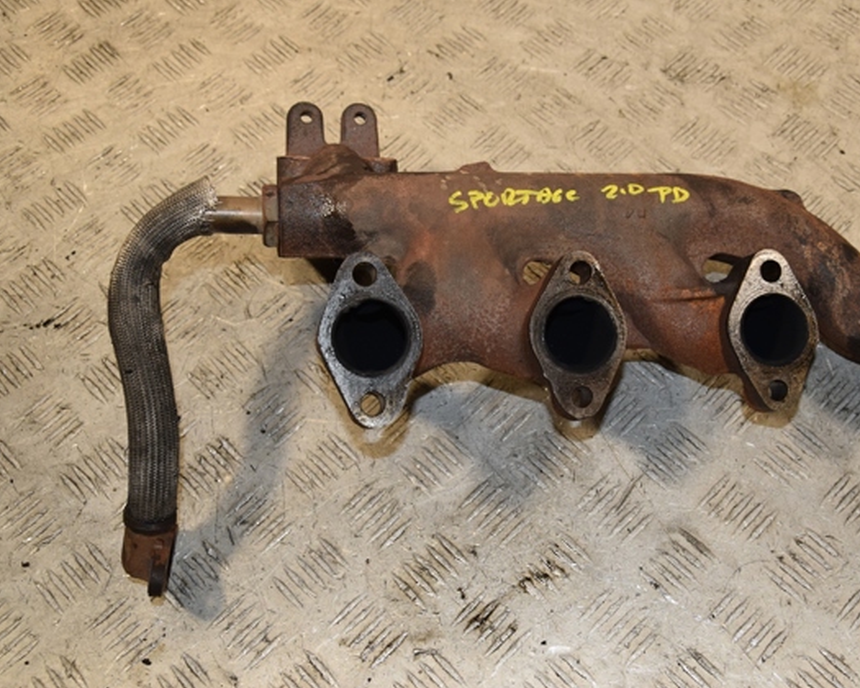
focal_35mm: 48
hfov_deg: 38.6
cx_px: 514
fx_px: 1222
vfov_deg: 31.5
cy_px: 342
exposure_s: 1/200
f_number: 7.1
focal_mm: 28
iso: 800
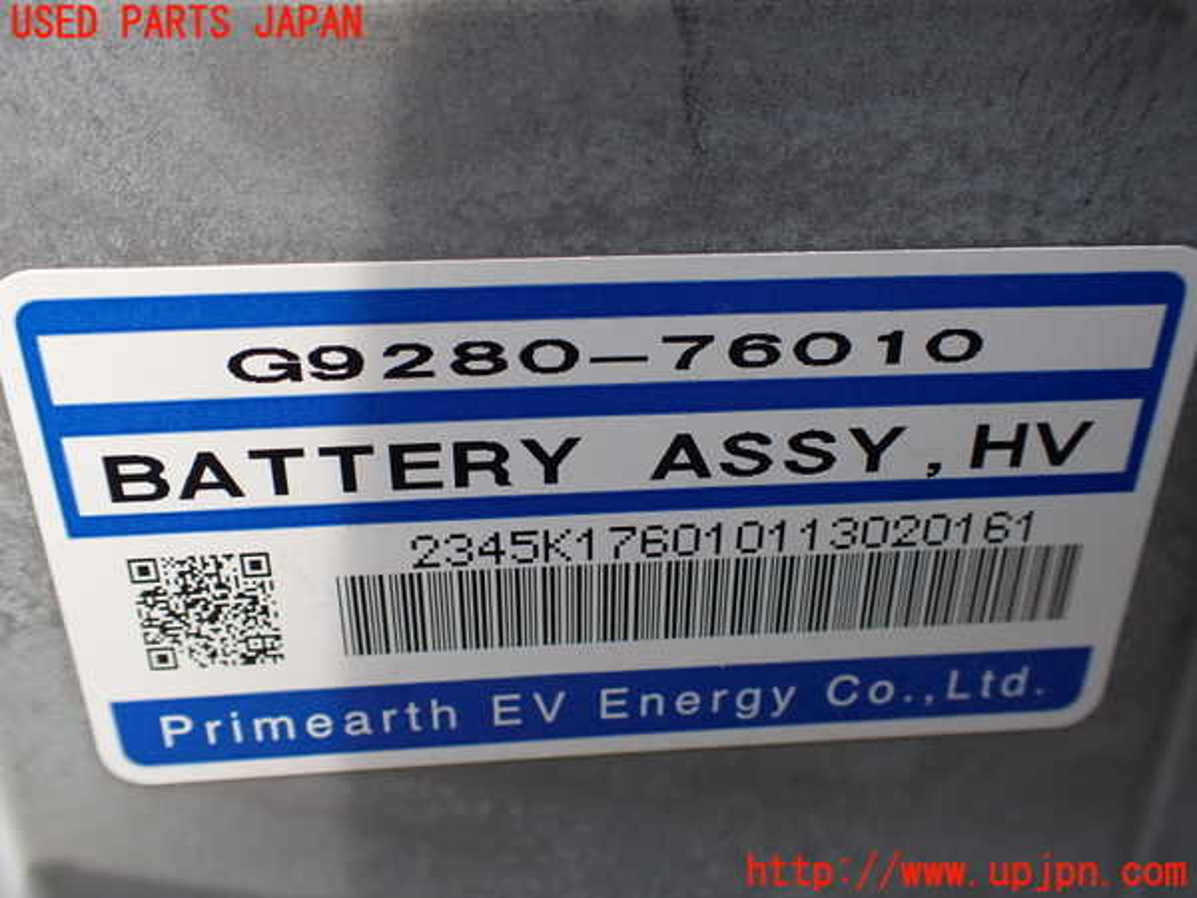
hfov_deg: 60.0
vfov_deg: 46.8
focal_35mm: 30
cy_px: 449
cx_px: 598
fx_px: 1037
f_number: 3.2
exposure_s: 1/400
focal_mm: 5.4
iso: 100
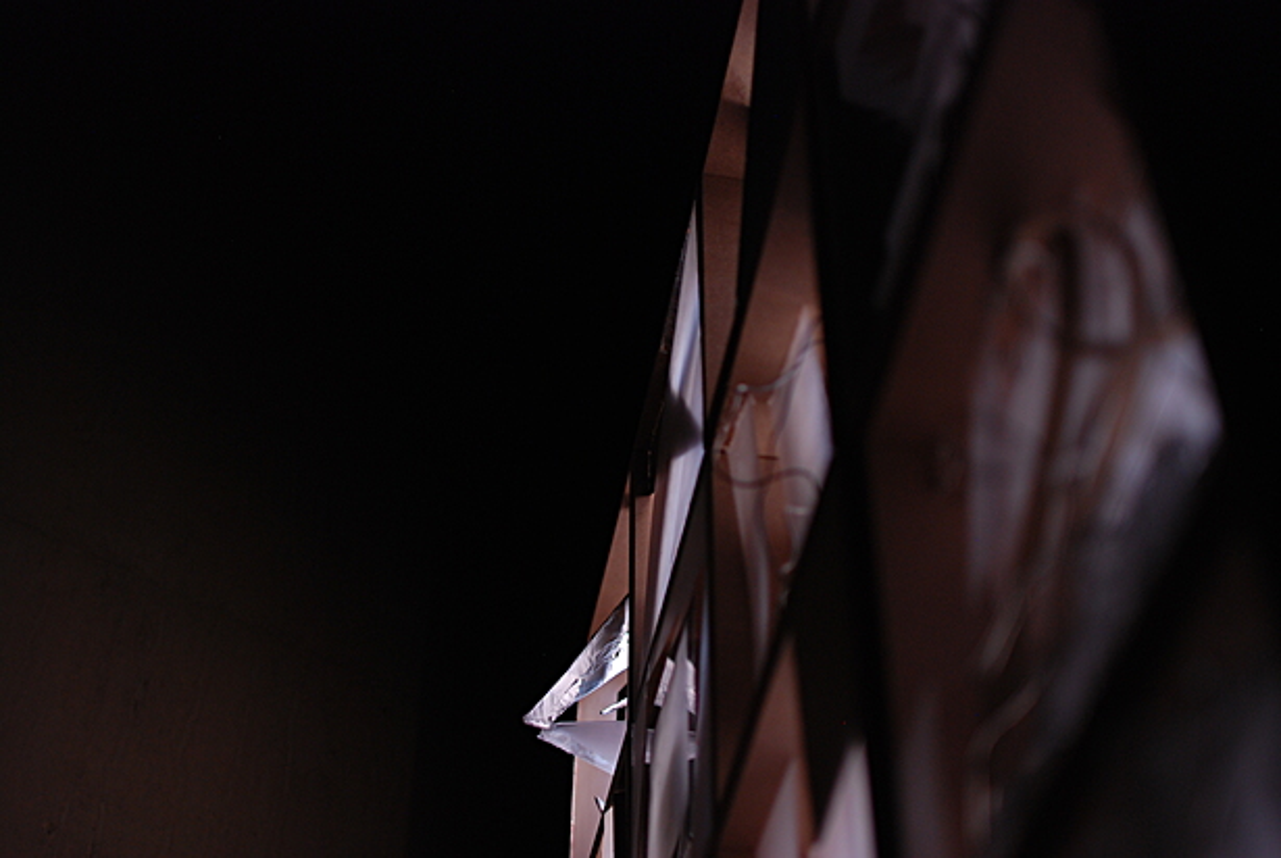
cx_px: 640
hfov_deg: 37.8
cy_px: 429
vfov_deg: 25.8
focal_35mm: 52
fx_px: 1871
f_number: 1.8
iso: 200
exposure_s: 1/1250
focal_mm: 35
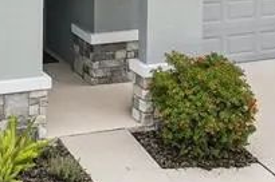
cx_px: 5
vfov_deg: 11.7
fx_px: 839
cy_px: -114
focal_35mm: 110
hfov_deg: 18.2
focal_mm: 8.4
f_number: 2.8
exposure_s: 1/2500
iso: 100
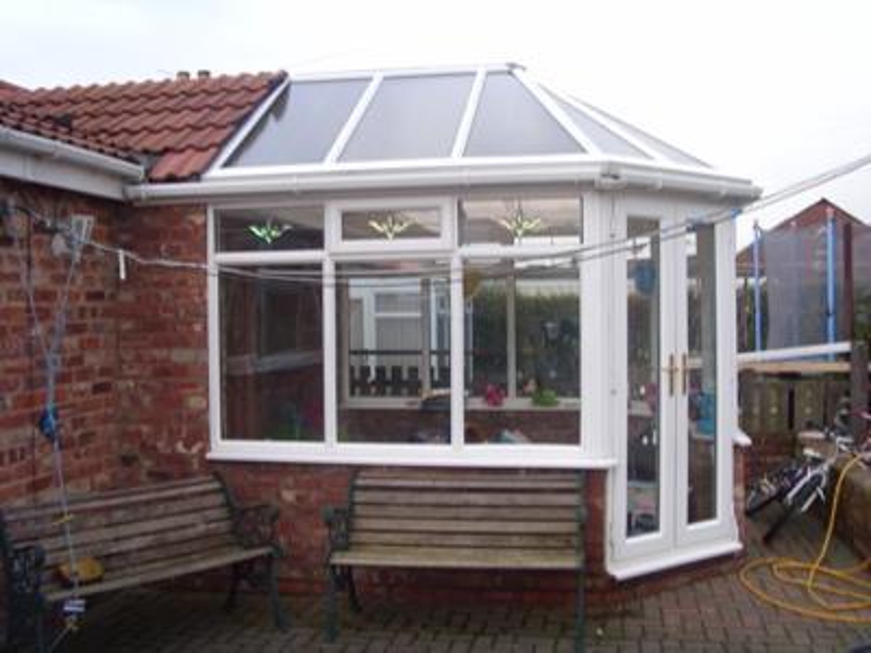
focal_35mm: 31
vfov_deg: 45.4
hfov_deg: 58.4
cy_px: 326
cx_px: 436
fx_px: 780
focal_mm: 6.3
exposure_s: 1/30
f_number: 3.5
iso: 100
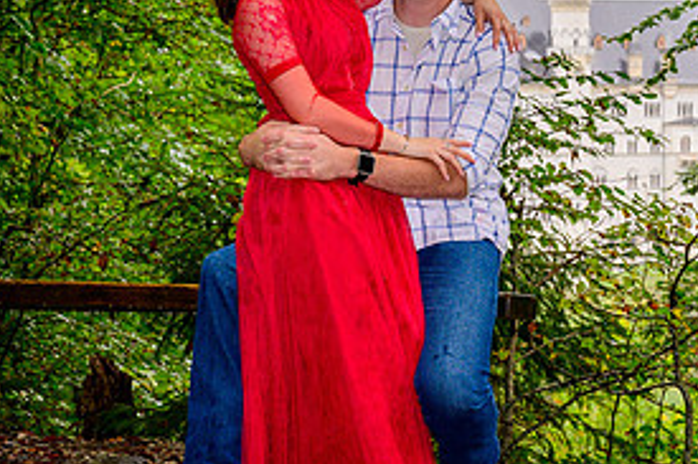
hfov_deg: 15.7
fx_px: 2500
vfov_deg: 10.6
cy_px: 134
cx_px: 657
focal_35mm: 129
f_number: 6.3
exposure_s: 1/160
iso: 400
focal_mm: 58
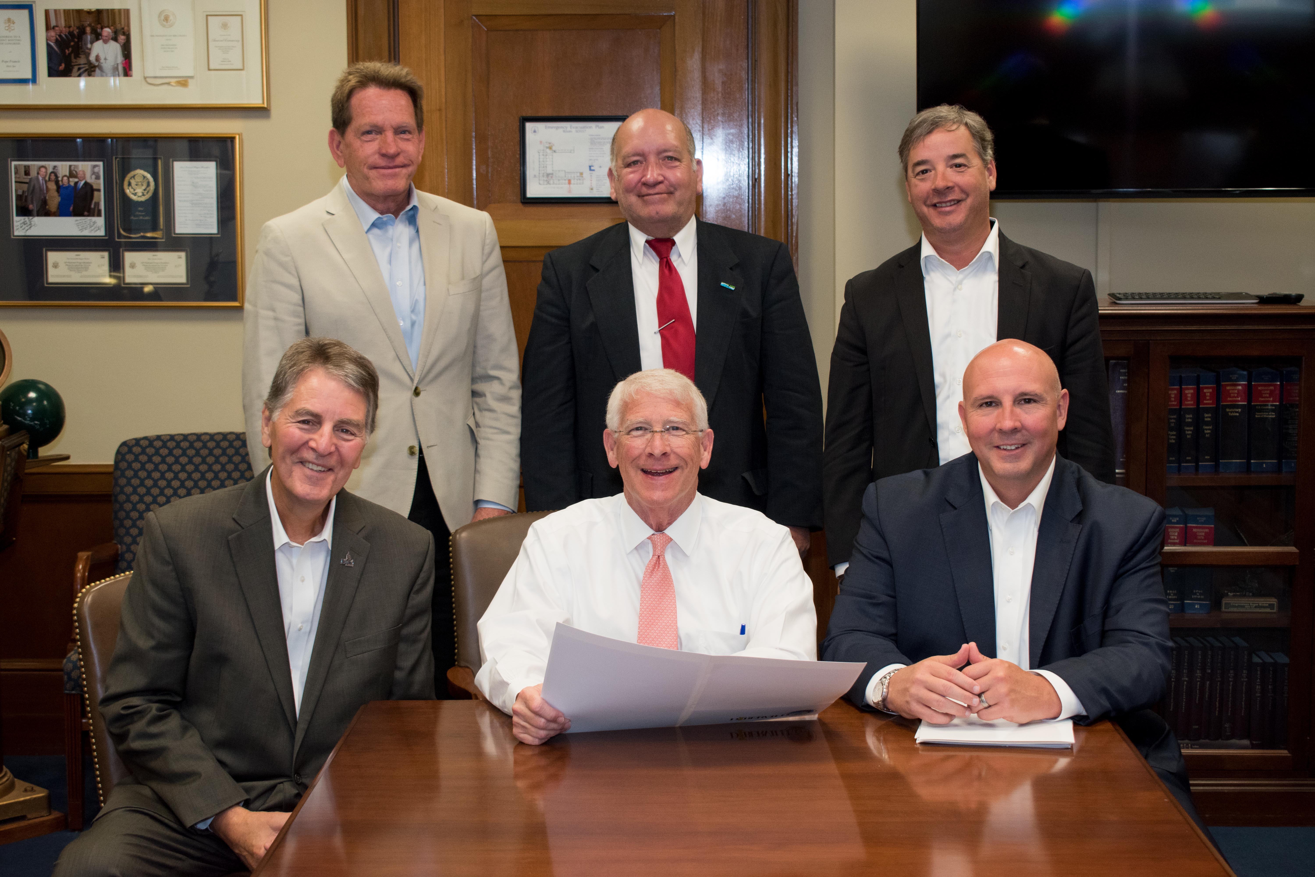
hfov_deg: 35.1
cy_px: 438
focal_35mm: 57
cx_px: 658
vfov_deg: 23.8
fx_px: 2082
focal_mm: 38
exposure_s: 1/60
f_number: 5.6
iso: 800
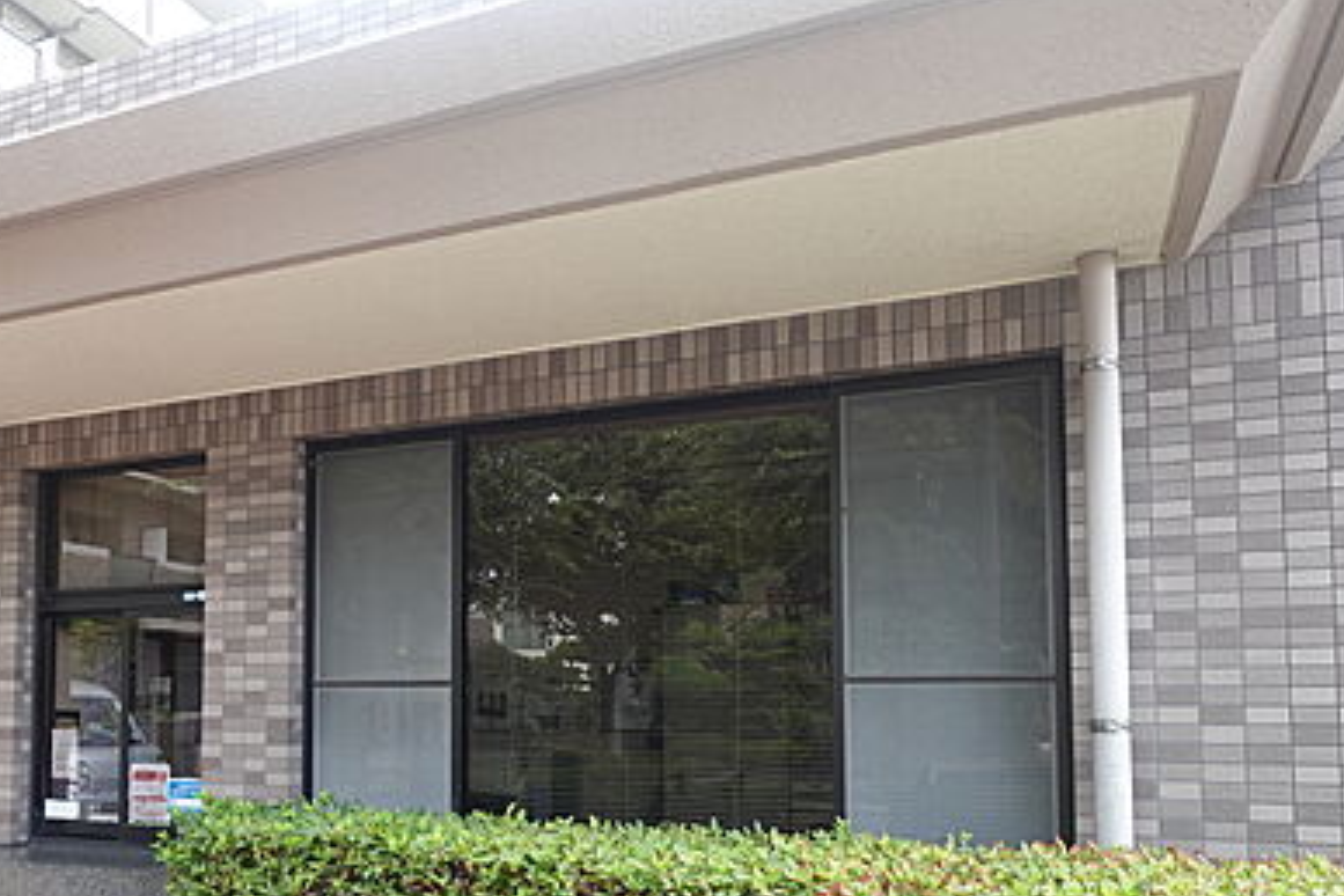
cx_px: 486
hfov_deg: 59.3
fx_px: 1157
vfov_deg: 41.4
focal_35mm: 31
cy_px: 646
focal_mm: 7.6
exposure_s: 1/320
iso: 125
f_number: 2
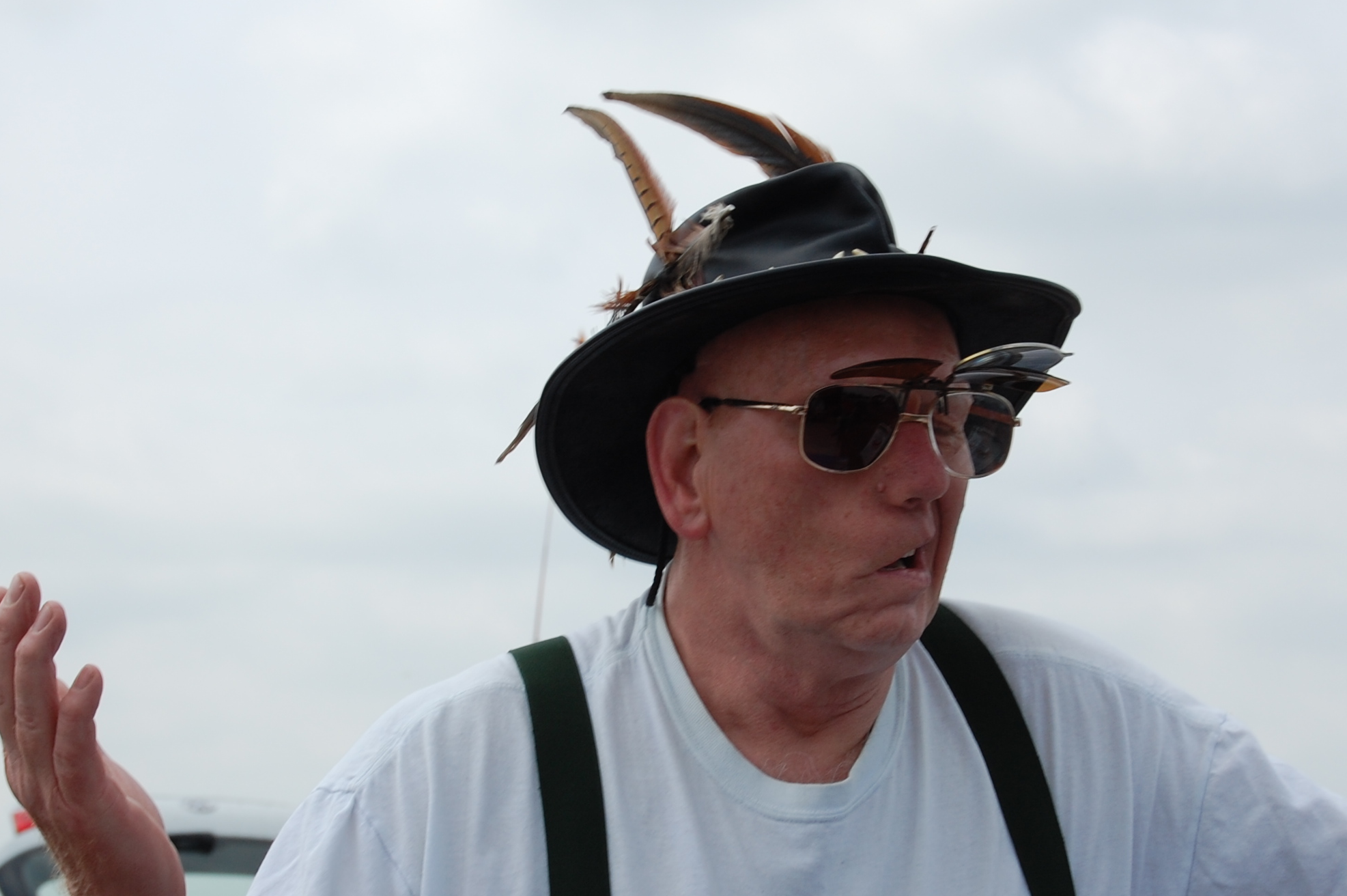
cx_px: 653
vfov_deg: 10.9
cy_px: 489
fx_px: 4702
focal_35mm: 126
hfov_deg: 16.3
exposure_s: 1/400
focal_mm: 55
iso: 200
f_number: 10
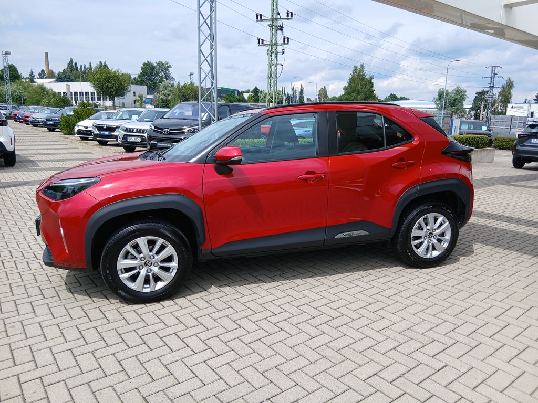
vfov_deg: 53.1
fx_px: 404
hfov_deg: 67.3
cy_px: 202
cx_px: 269
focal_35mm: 26
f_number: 1.8
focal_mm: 3.98
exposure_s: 1/514
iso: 20
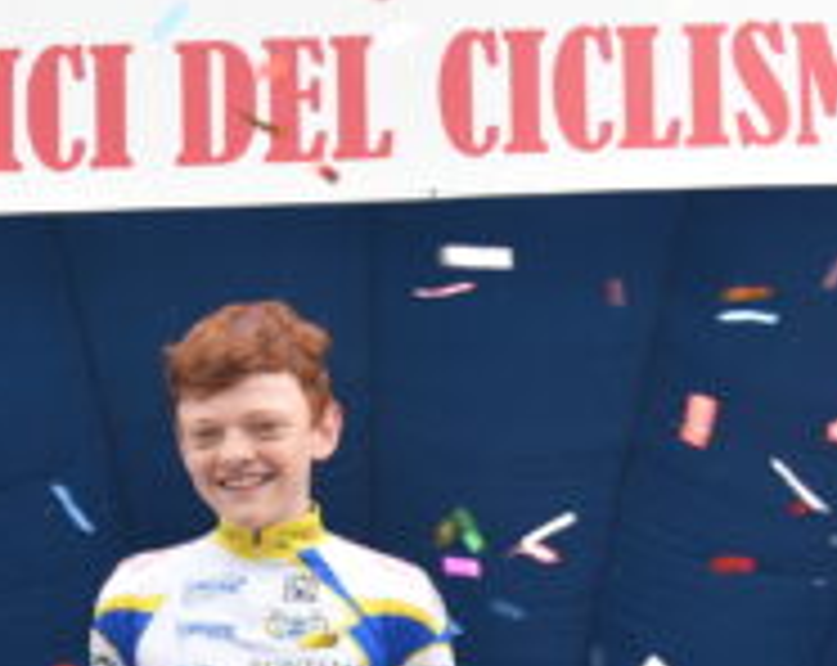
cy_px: 731
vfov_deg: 8.4
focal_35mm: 182
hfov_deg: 10.6
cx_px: 162
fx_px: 4499
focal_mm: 48
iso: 400
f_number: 7.1
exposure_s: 1/200
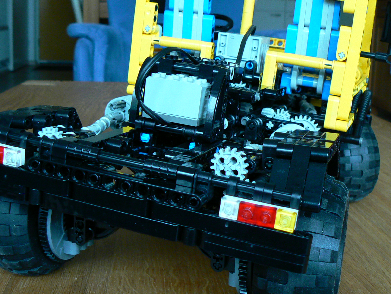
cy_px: 142
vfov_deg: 28.6
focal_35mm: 51
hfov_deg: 37.5
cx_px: 193
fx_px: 576
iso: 160
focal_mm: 6
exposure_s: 1/30
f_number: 2.8
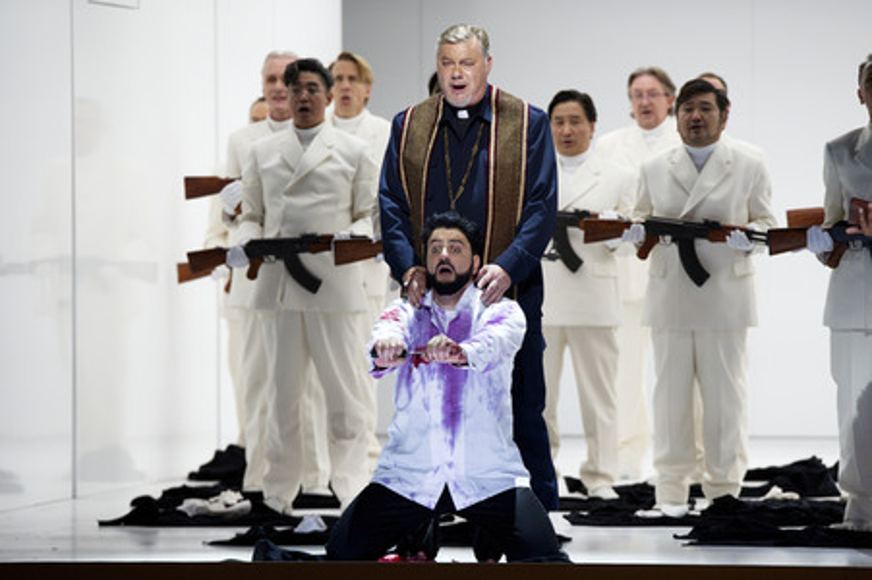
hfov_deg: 7.6
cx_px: 436
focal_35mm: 270
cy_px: 290
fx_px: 6535
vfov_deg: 5.1
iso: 1600
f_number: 4
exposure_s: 1/250
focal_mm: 270
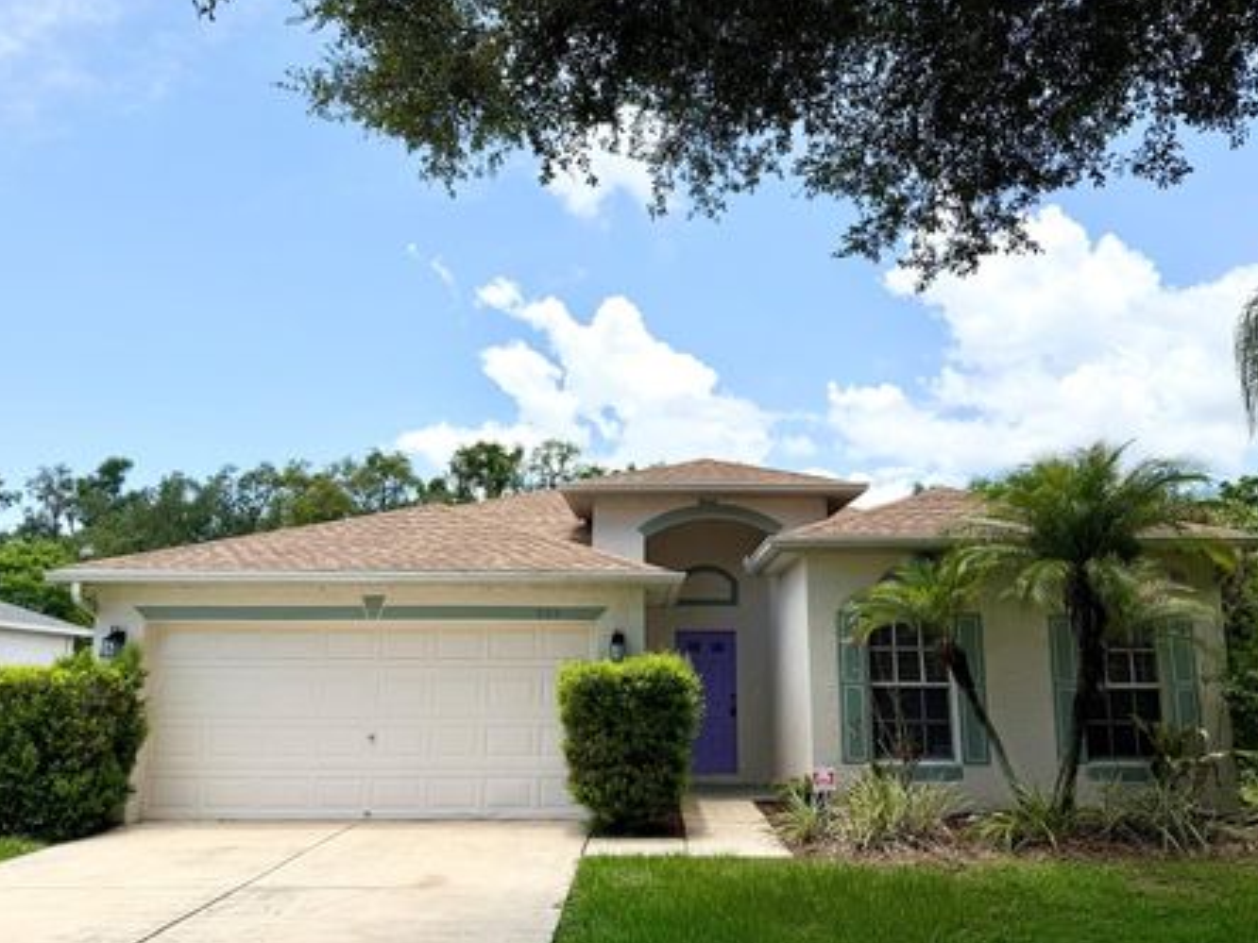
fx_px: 981
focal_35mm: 27
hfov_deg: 65.3
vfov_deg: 51.3
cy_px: 500
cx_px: 652
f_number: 1.78
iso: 80
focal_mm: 6.76
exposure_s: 1/6173
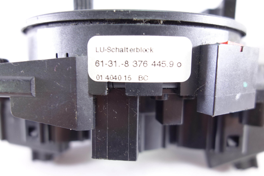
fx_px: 205
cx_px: 132
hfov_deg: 65.5
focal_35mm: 28
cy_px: 88
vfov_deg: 46.4
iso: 250
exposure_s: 1/13
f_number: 2.8
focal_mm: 10.4
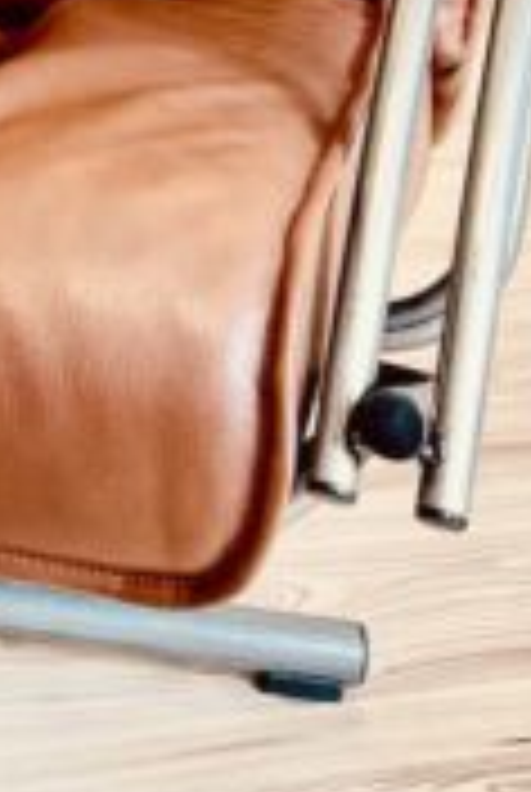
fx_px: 3195
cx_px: -670
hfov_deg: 8.8
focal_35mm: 145
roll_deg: -2.0
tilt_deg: -7.3
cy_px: -720
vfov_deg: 12.6
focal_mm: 6.76
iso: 80
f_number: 1.78
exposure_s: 1/100
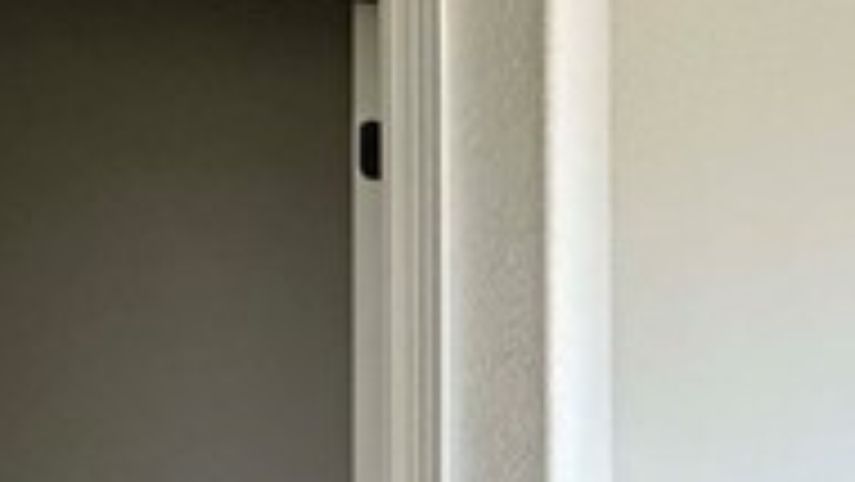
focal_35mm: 82
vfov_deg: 14.5
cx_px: 1976
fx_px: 1860
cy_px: 491
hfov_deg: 15.7
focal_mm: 2.22
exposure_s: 1/99
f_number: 2.2
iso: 160
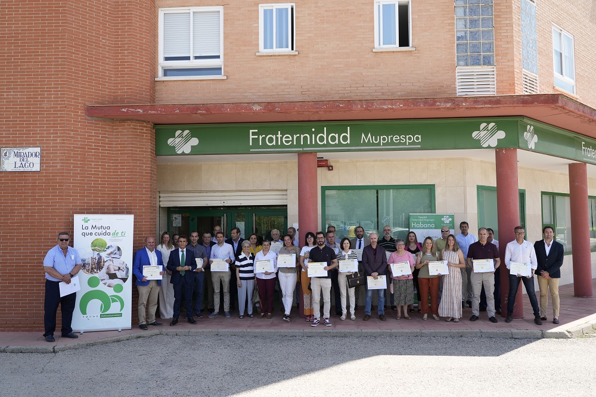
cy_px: 198
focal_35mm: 29
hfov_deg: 63.7
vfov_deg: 44.9
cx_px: 298
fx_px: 480
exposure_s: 1/100
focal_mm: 29
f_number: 8
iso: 125
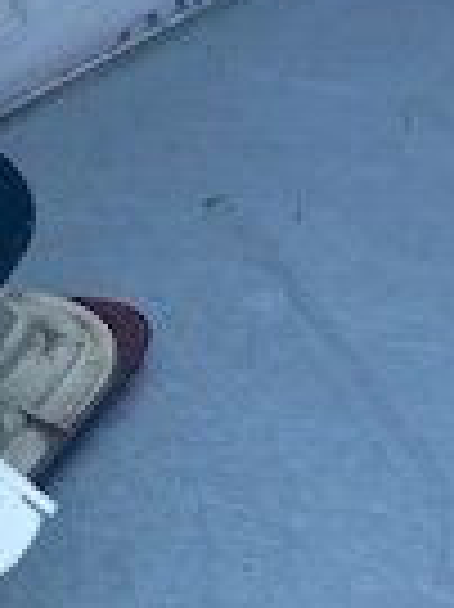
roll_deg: +1.1
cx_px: -441
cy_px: 441
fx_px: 2154
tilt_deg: -40.5
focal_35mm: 123
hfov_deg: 11.0
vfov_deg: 16.0
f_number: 1.8
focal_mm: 4.25
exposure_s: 1/871
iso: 32
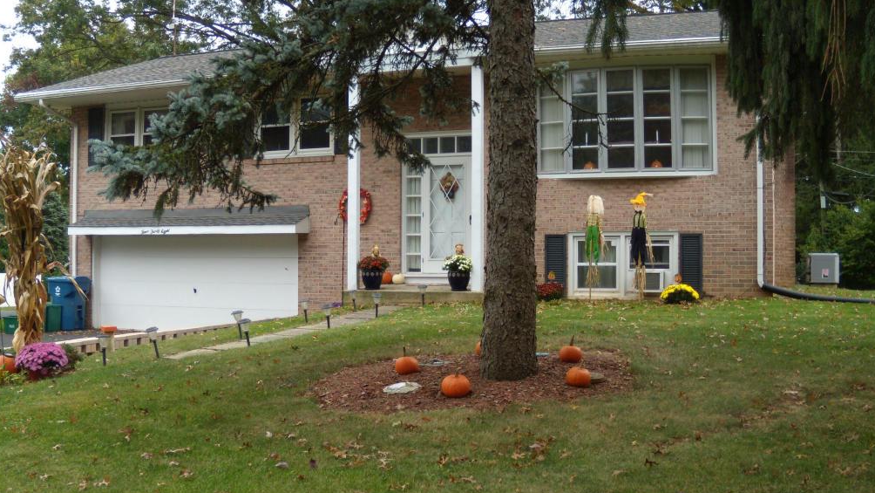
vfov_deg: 29.7
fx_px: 928
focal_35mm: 40
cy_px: 251
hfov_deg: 50.5
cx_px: 438
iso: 80
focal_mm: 6.4
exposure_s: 1/125
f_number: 3.6
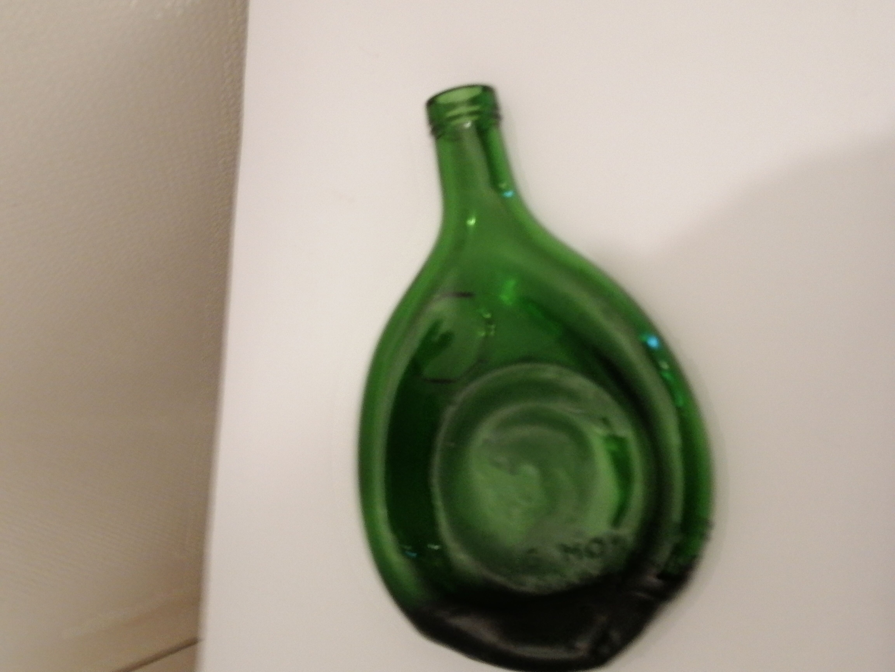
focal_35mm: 40
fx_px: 1034
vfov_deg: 36.0
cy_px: 336
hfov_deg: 46.8
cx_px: 448
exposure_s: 1/33.3
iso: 320
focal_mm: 3.96
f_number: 1.8
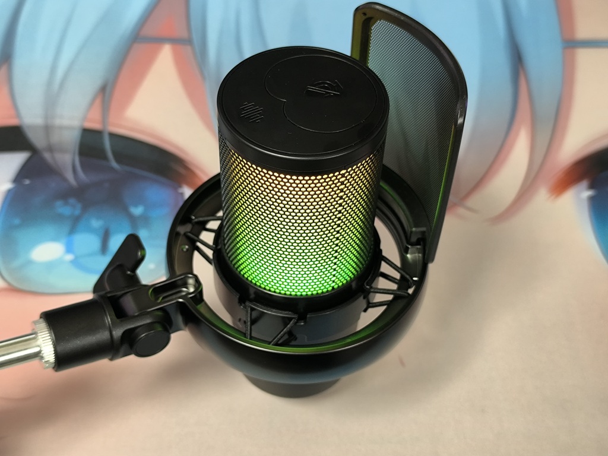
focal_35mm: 46
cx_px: 304
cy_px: 228
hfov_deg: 41.2
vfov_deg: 31.5
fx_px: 808
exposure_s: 1/50
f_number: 1.65
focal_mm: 6.14
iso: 800
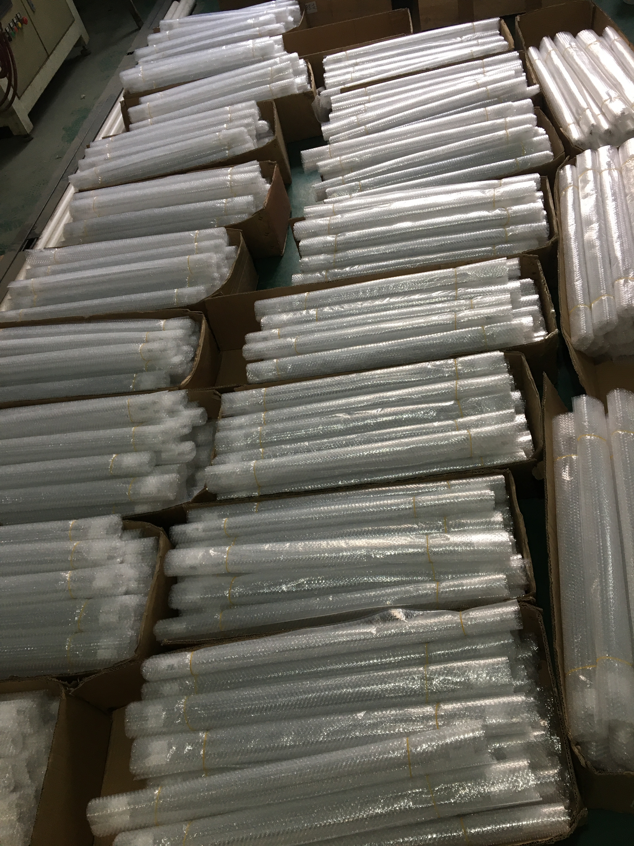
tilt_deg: -48.6
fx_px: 708
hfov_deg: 48.2
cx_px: 317
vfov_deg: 61.7
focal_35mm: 29
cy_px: 423
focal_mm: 4.15
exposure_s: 1/33
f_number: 2.2
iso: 80
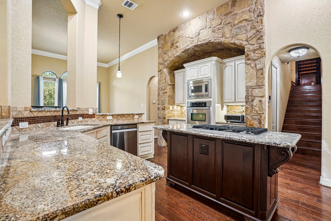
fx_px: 147
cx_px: 166
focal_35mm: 16
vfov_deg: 73.7
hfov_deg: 96.7
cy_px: 110
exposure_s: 1/8
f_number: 8
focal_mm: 16
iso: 400
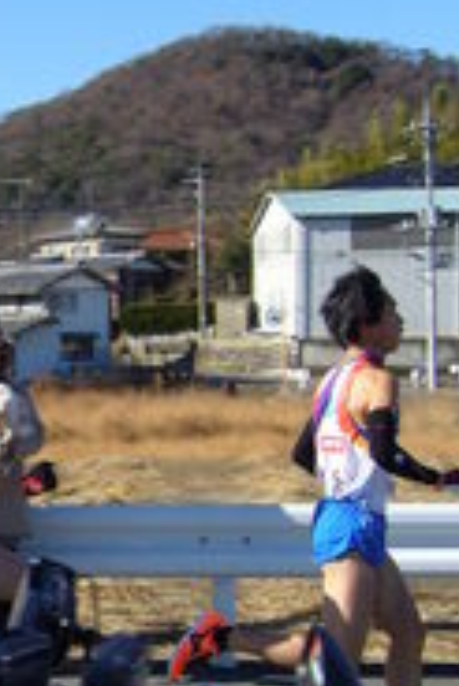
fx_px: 1508
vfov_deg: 25.6
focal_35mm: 79
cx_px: -86
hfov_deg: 16.6
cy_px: 418
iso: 100
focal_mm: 5.8
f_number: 5.6
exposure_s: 1/500
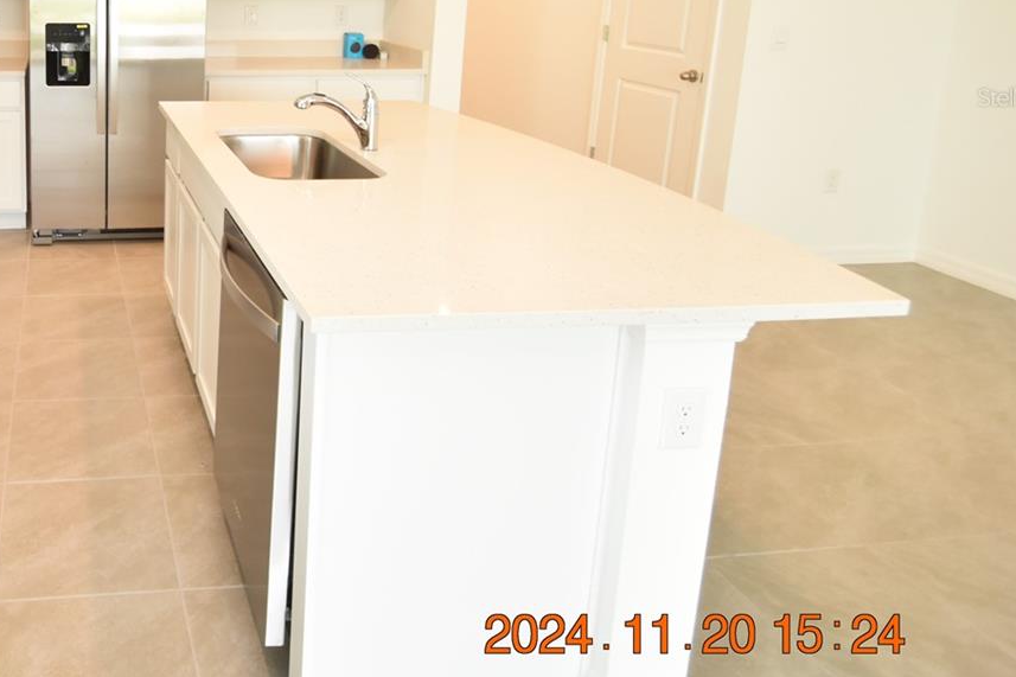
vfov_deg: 43.3
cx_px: 135
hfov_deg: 57.8
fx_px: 790
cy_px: 97
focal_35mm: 28
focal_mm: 10
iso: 800
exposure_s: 1/80
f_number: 4.5
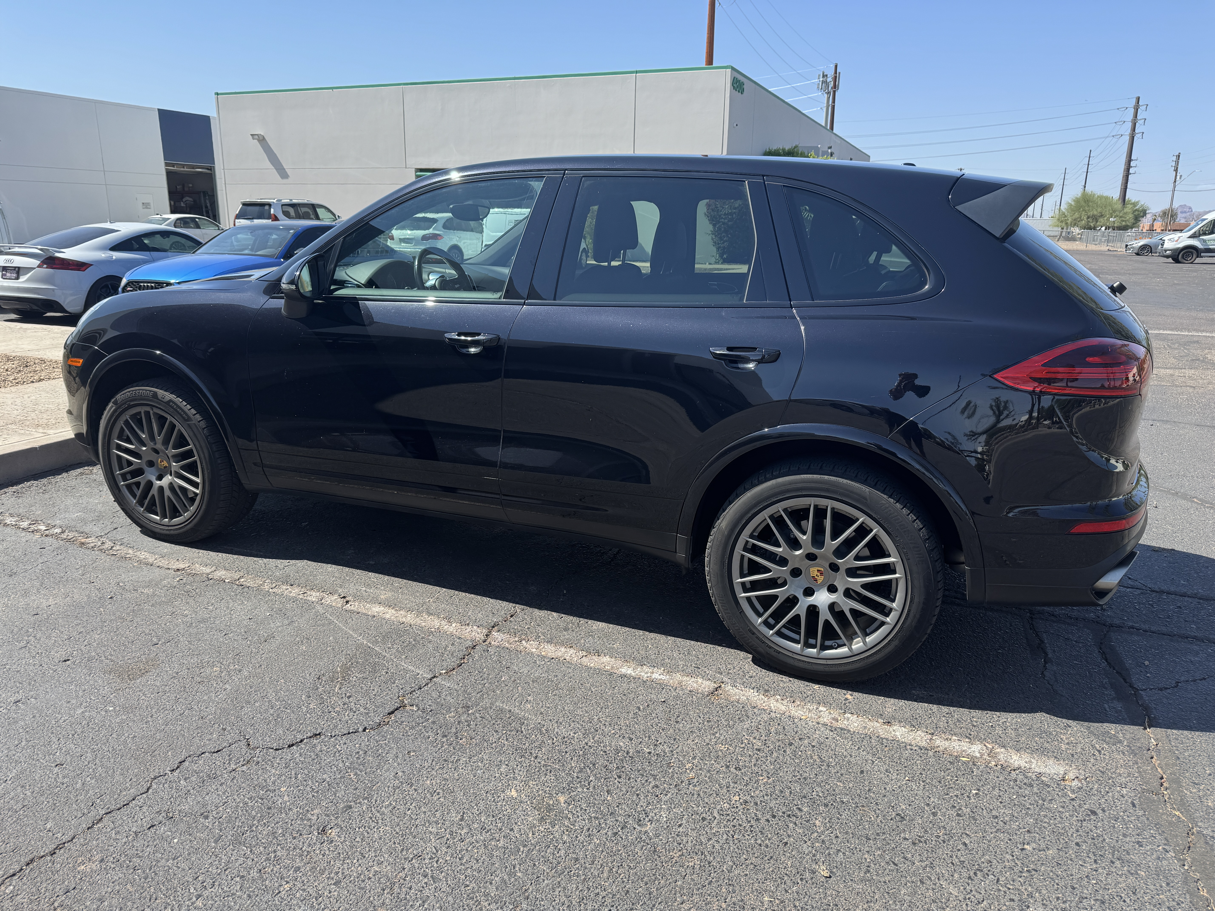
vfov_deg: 56.8
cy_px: 456
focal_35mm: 24
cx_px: 608
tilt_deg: -14.1
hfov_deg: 71.6
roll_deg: -1.7
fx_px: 842
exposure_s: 1/2174
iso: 80
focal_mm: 6.76
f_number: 1.78
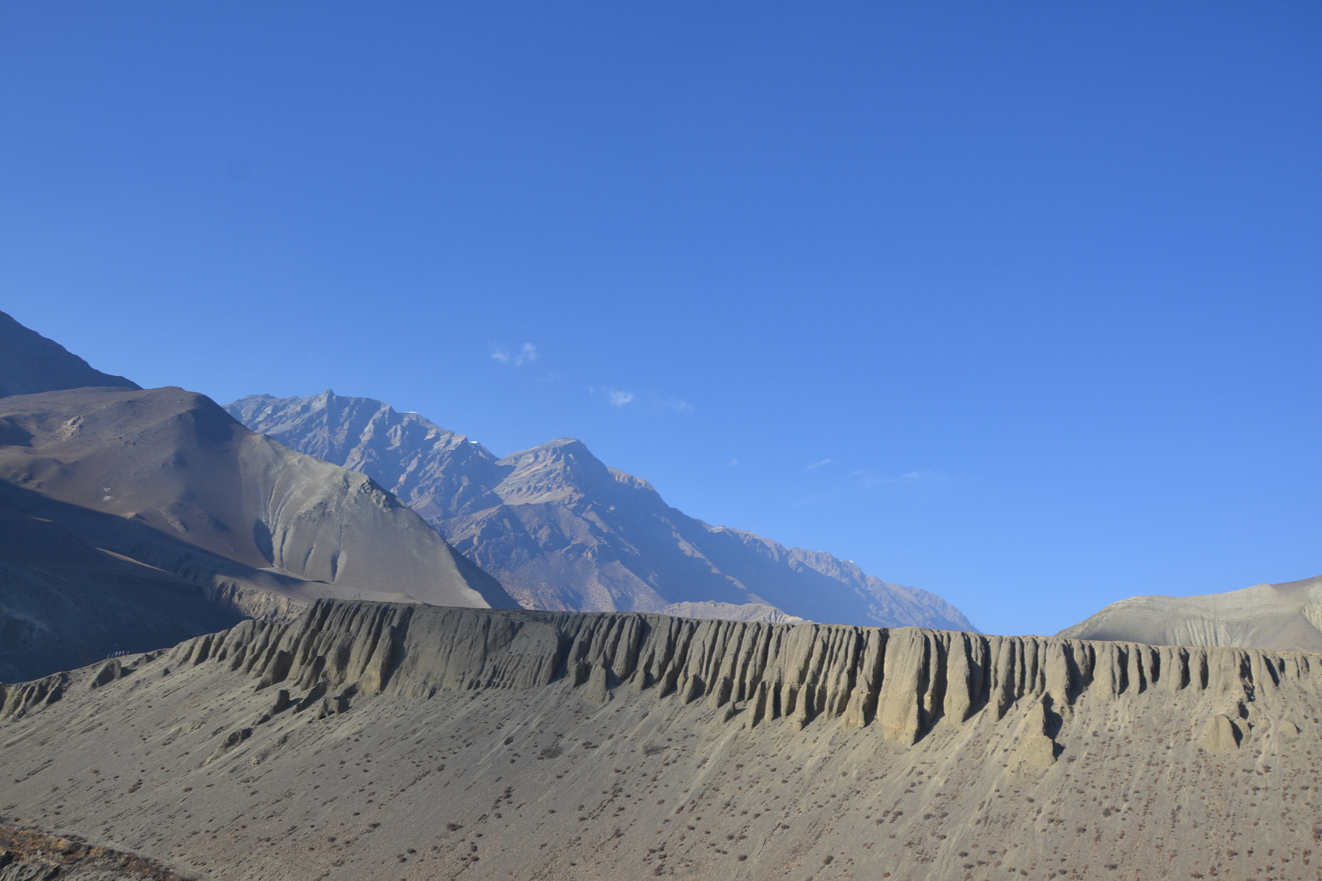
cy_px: 440
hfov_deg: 67.4
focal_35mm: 27
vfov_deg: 47.9
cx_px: 661
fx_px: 991
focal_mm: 18
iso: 100
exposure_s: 1/200
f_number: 7.1
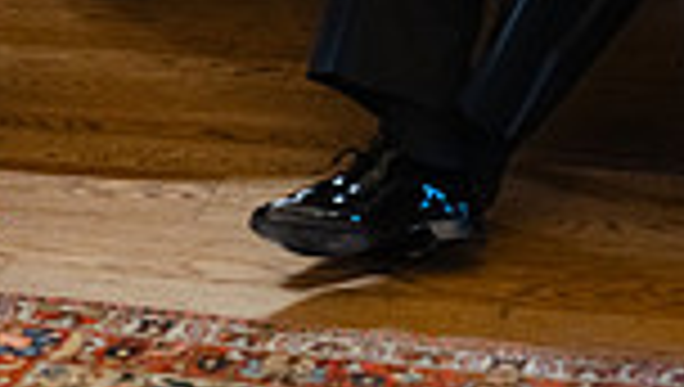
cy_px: -435
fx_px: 3669
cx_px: 97
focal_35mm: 202
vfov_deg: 5.9
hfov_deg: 10.6
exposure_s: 1/125
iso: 3200
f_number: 1.7
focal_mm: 55
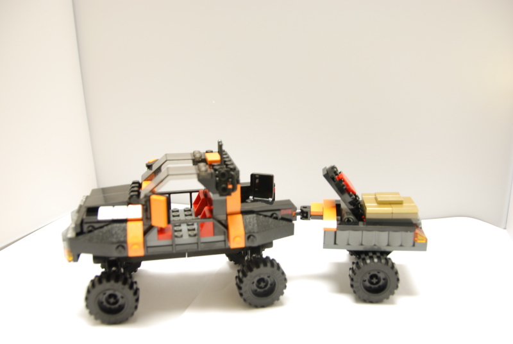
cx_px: 256
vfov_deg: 43.7
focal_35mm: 30
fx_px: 428
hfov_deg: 61.9
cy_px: 172
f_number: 4.5
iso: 100
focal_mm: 20
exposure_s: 1/2
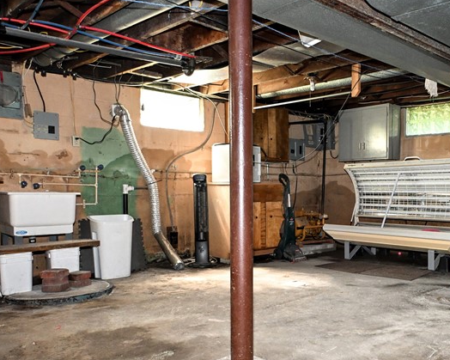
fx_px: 466
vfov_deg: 42.0
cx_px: 321
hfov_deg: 50.0
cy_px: 217
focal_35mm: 35
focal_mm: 12
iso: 1600
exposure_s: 1/60
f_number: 4
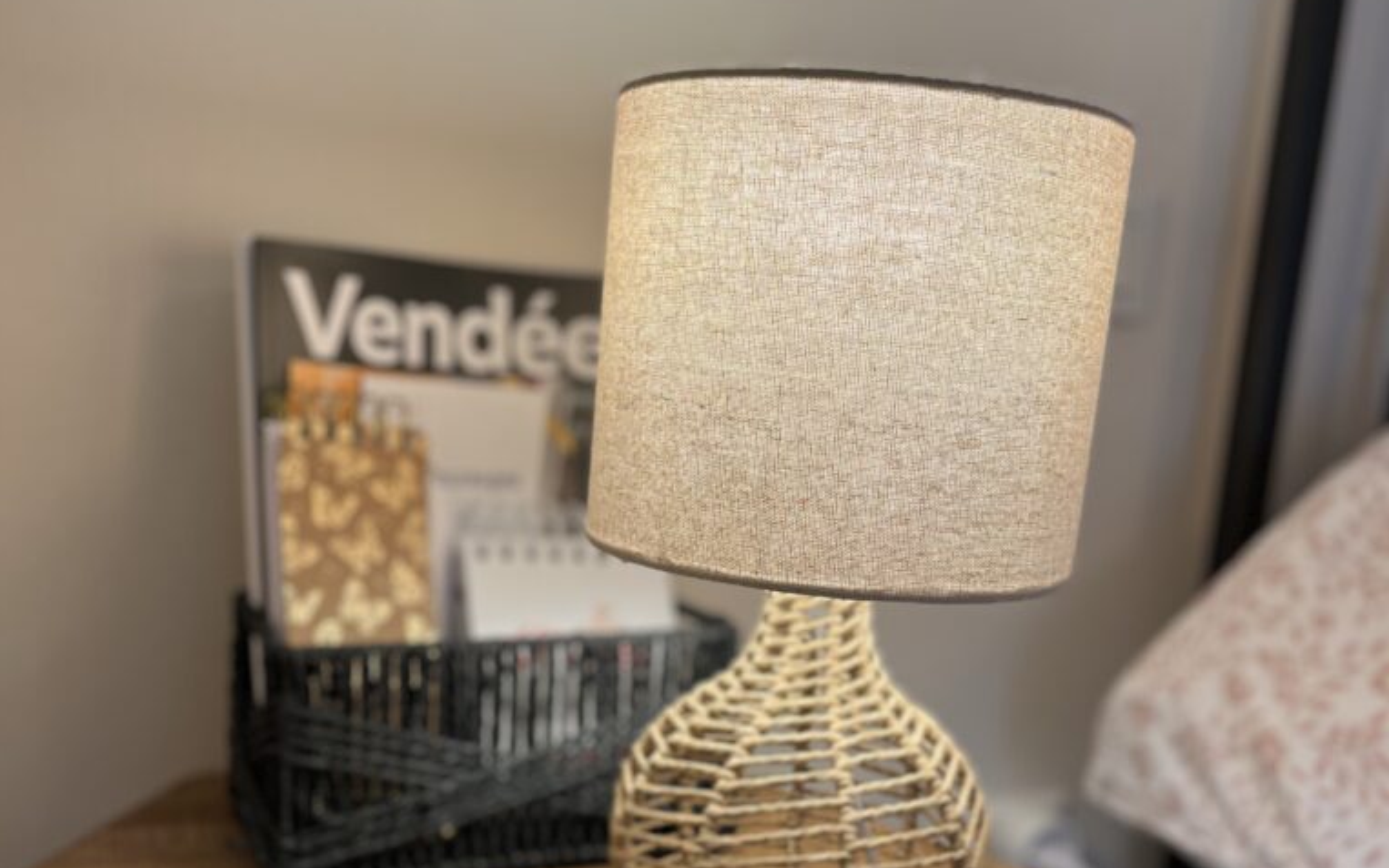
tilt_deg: -12.0
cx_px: 692
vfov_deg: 34.1
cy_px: 586
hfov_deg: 52.7
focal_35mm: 37
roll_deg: -3.5
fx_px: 1401
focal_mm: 5.1
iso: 100
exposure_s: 1/50
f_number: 1.6
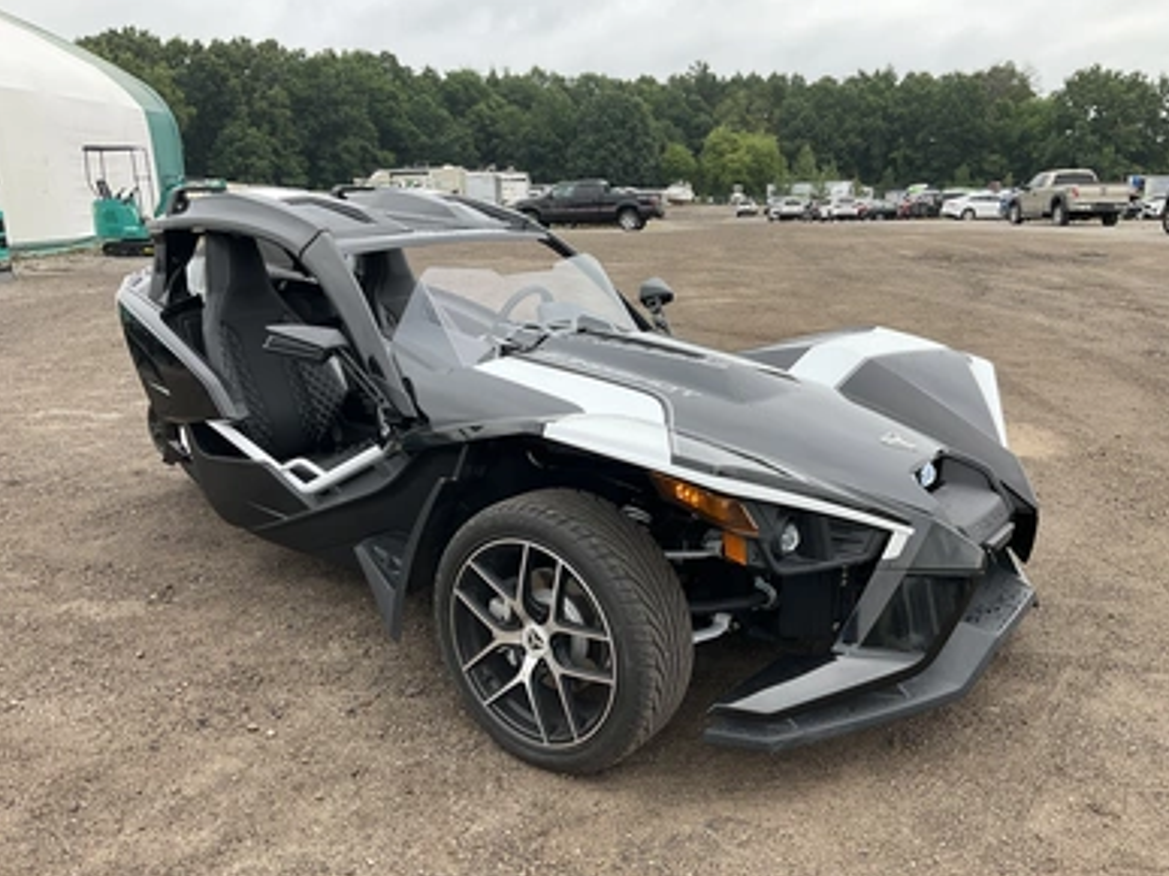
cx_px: 601
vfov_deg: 46.8
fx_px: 1013
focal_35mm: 30
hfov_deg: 60.0
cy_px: 447
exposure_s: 1/183
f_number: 1.8
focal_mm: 3
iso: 25
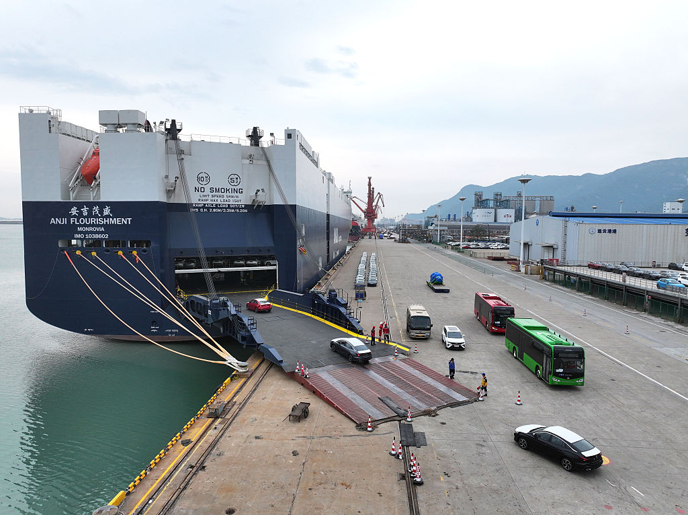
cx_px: 344
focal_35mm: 24
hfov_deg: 71.6
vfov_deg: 56.8
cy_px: 258
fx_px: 477
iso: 160
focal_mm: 12.29
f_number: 2.8
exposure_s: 1/1000
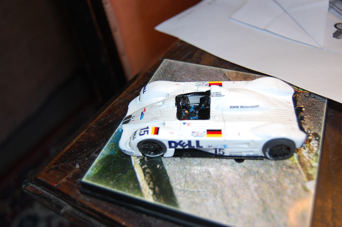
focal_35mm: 39
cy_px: 114
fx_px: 370
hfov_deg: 49.6
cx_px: 171
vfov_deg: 34.1
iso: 220
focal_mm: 26
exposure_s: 1/60
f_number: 4.2
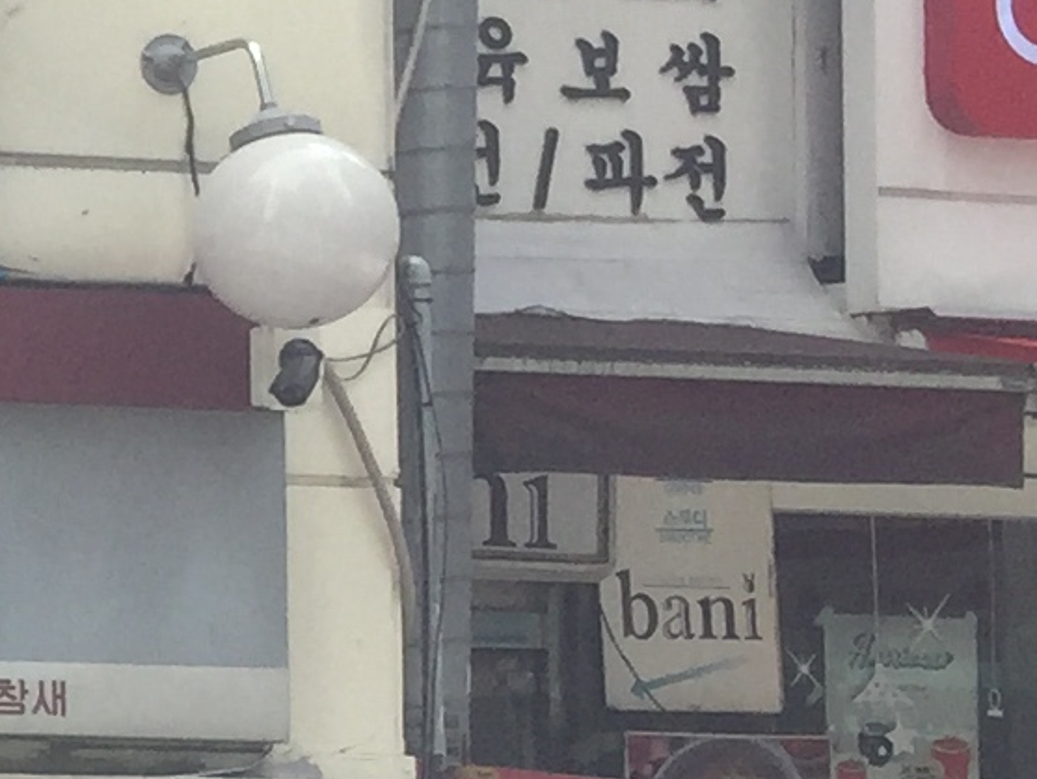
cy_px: 417
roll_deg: -0.4
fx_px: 5094
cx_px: -1473
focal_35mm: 170
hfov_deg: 10.1
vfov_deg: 8.7
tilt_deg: +2.9
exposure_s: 1/989
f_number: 2.2
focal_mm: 4.15
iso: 32
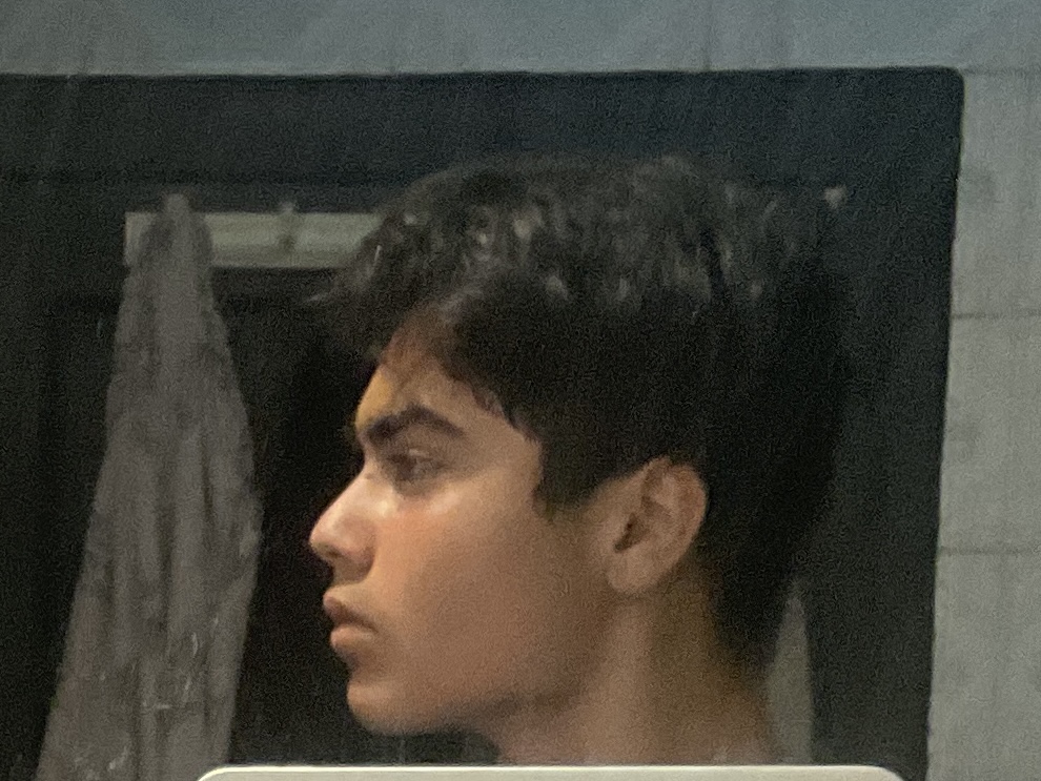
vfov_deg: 48.2
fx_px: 872
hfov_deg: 61.6
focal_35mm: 29
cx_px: 520
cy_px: 390
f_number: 1.8
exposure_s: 1/50
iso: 200
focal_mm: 3
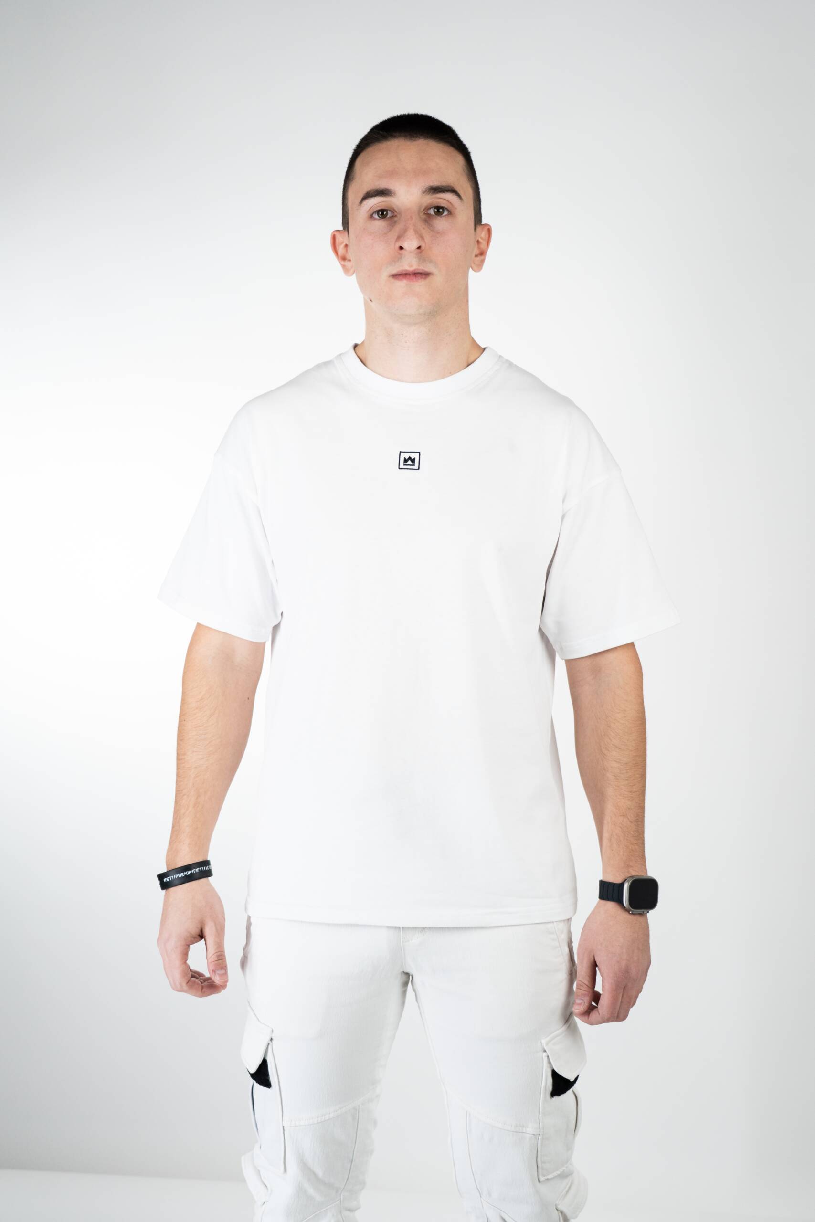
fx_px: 1562
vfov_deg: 42.7
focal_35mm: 46
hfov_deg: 29.2
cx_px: 408
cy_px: 611
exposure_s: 1/160
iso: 1000
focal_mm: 46
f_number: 4
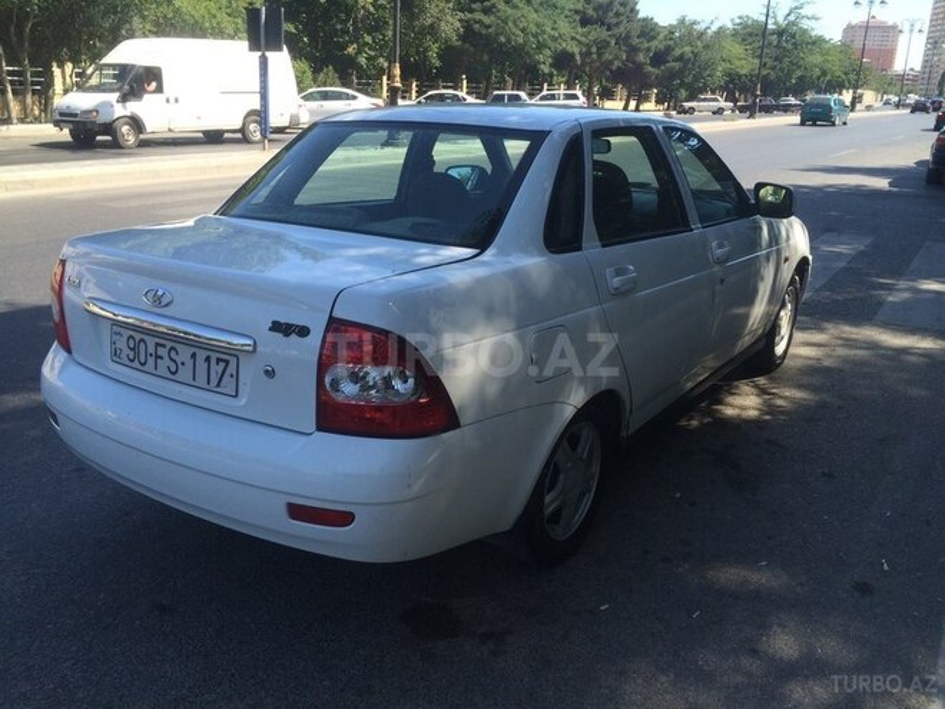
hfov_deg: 61.7
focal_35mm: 29
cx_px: 472
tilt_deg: -19.6
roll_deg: -1.2
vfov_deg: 48.2
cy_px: 354
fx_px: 792
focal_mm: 4.15
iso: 32
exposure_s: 1/789
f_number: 2.2
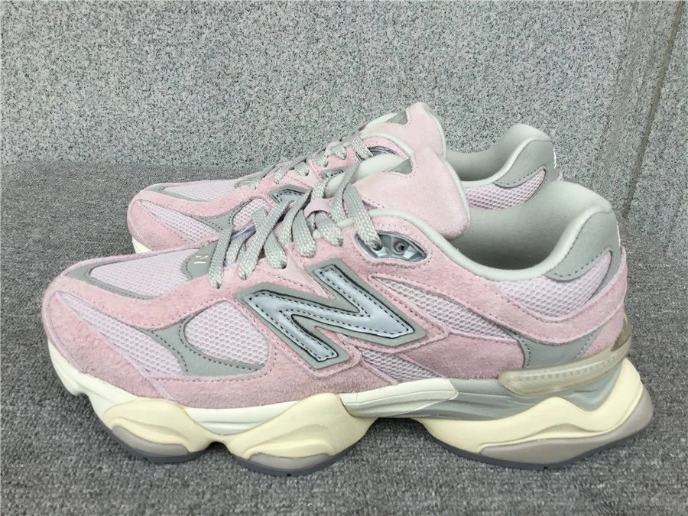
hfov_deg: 58.4
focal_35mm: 31
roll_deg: -3.8
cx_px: 344
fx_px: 616
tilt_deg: -25.3
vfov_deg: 45.4
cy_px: 258
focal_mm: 3.3
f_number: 2.4
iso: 25
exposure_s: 1/237
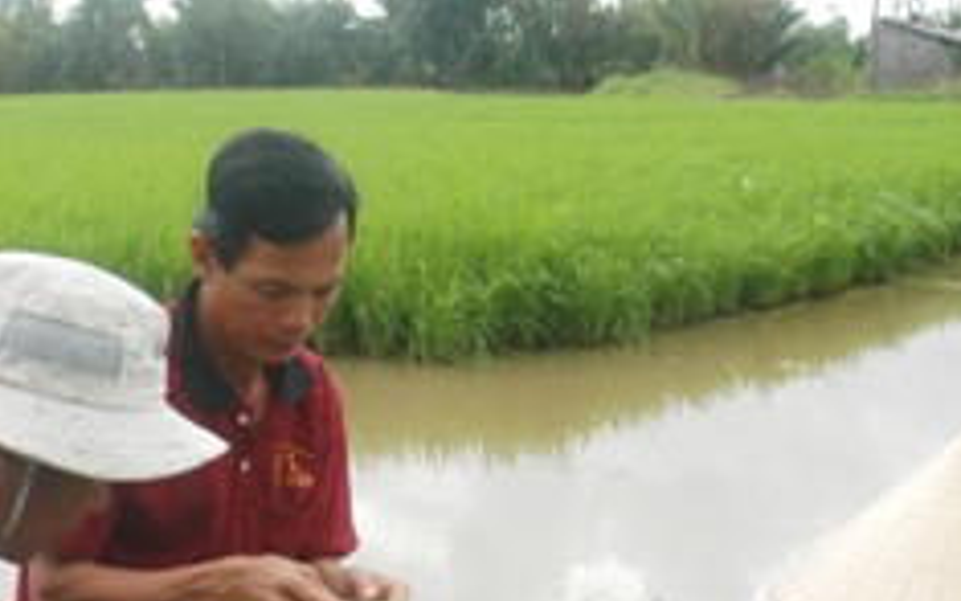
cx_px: 417
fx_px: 2148
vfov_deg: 15.7
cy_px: 548
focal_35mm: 82
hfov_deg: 25.2
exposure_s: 1/250
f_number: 8
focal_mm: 24
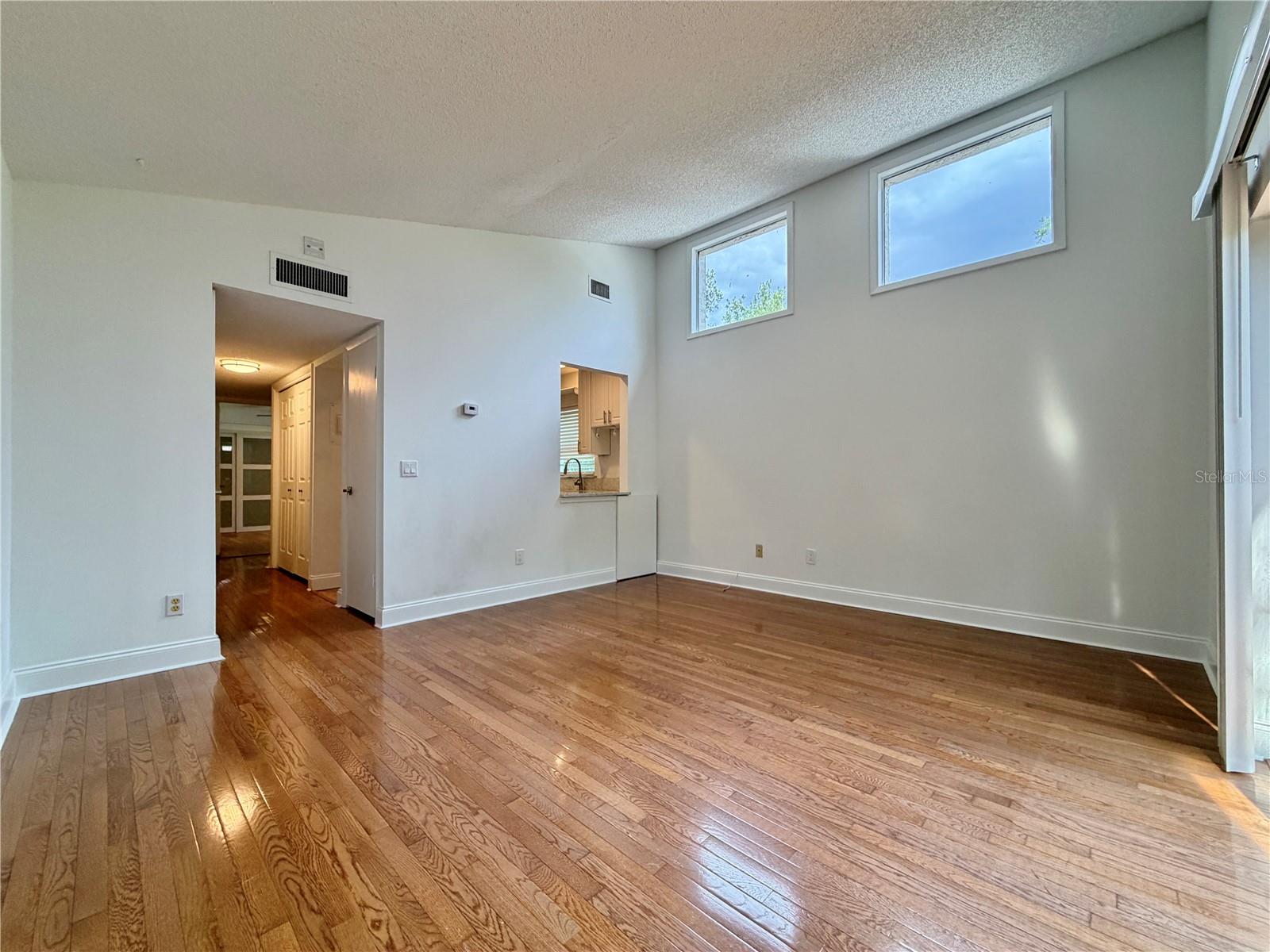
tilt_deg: +0.4
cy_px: 476
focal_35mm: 14
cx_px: 635
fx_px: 514
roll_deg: +0.3
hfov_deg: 102.1
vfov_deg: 85.7
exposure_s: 1/120
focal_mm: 2.22
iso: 200
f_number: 2.2
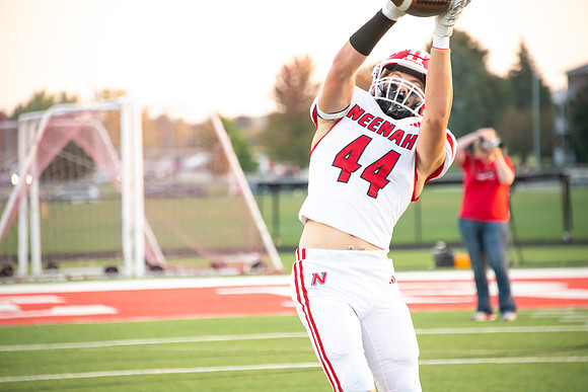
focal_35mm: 250
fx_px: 4084
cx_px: 294
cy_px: 196
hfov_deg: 8.2
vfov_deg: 5.5
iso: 4000
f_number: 5.6
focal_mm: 250
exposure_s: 1/640
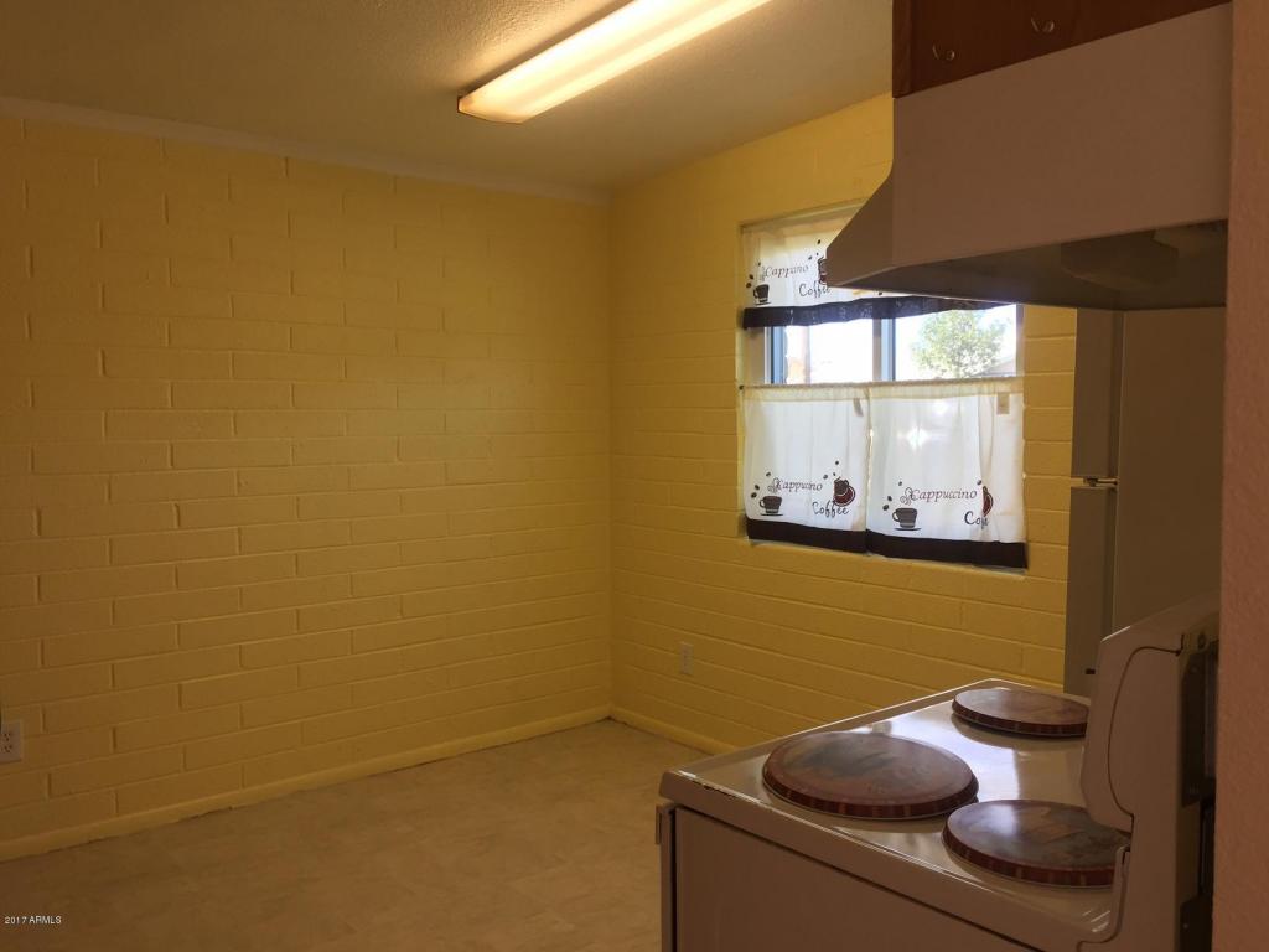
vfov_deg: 48.2
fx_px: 1063
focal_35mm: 29
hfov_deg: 61.7
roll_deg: +1.0
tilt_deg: -3.8
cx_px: 634
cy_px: 476
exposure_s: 1/40
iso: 32
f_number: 2.2
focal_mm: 4.15
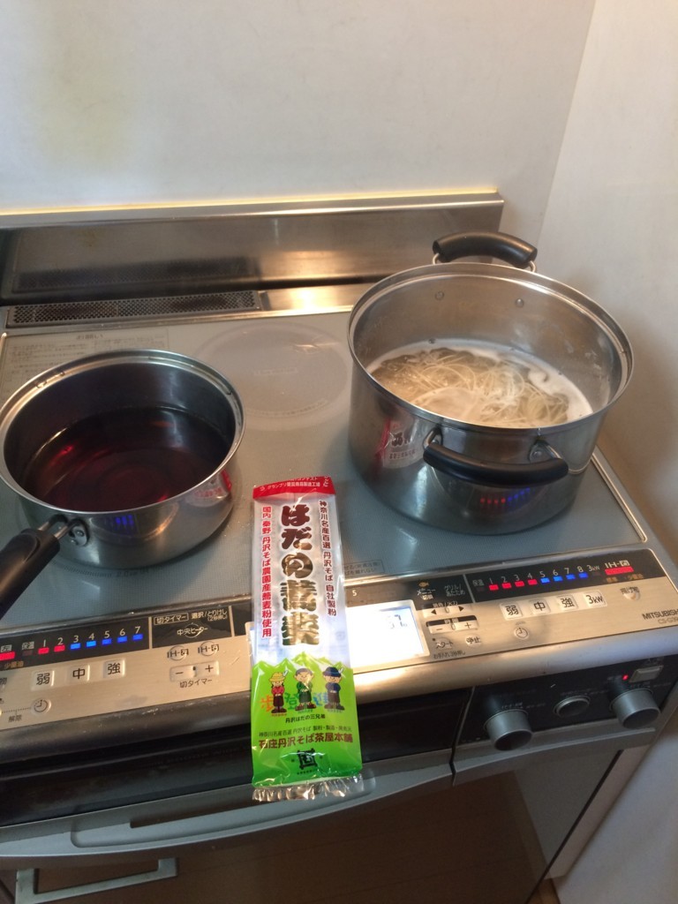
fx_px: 757
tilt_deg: -47.5
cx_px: 339
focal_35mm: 29
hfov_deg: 48.2
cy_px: 452
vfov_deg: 61.7
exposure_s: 1/33
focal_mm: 4.15
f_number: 2.2
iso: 200
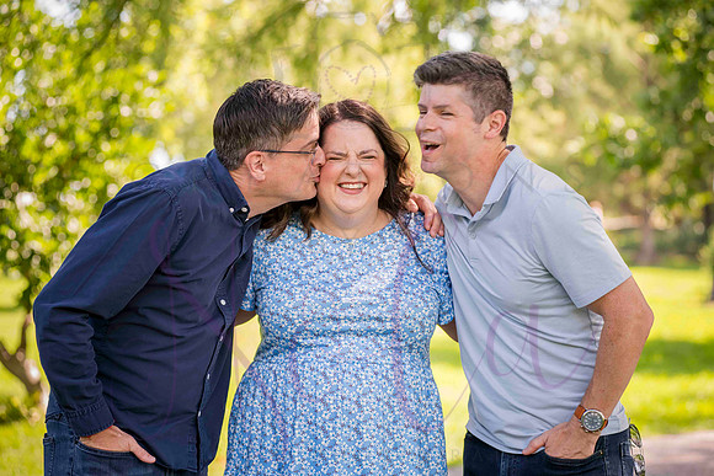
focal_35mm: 92
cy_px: 238
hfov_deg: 22.1
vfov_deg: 14.9
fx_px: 1825
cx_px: 357
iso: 400
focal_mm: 92
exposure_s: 1/320
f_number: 4
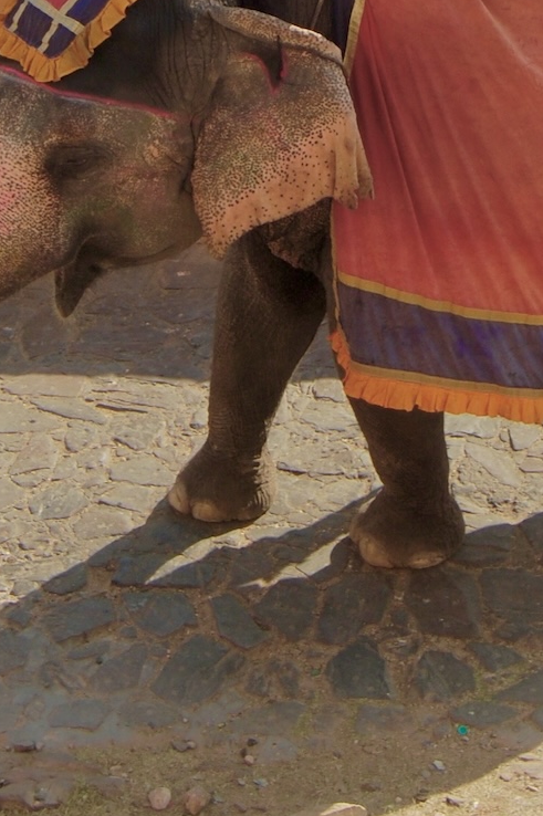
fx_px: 1994
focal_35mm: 88
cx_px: 359
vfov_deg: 21.6
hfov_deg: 15.5
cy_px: -147
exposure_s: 1/250
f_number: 8
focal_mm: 24
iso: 200
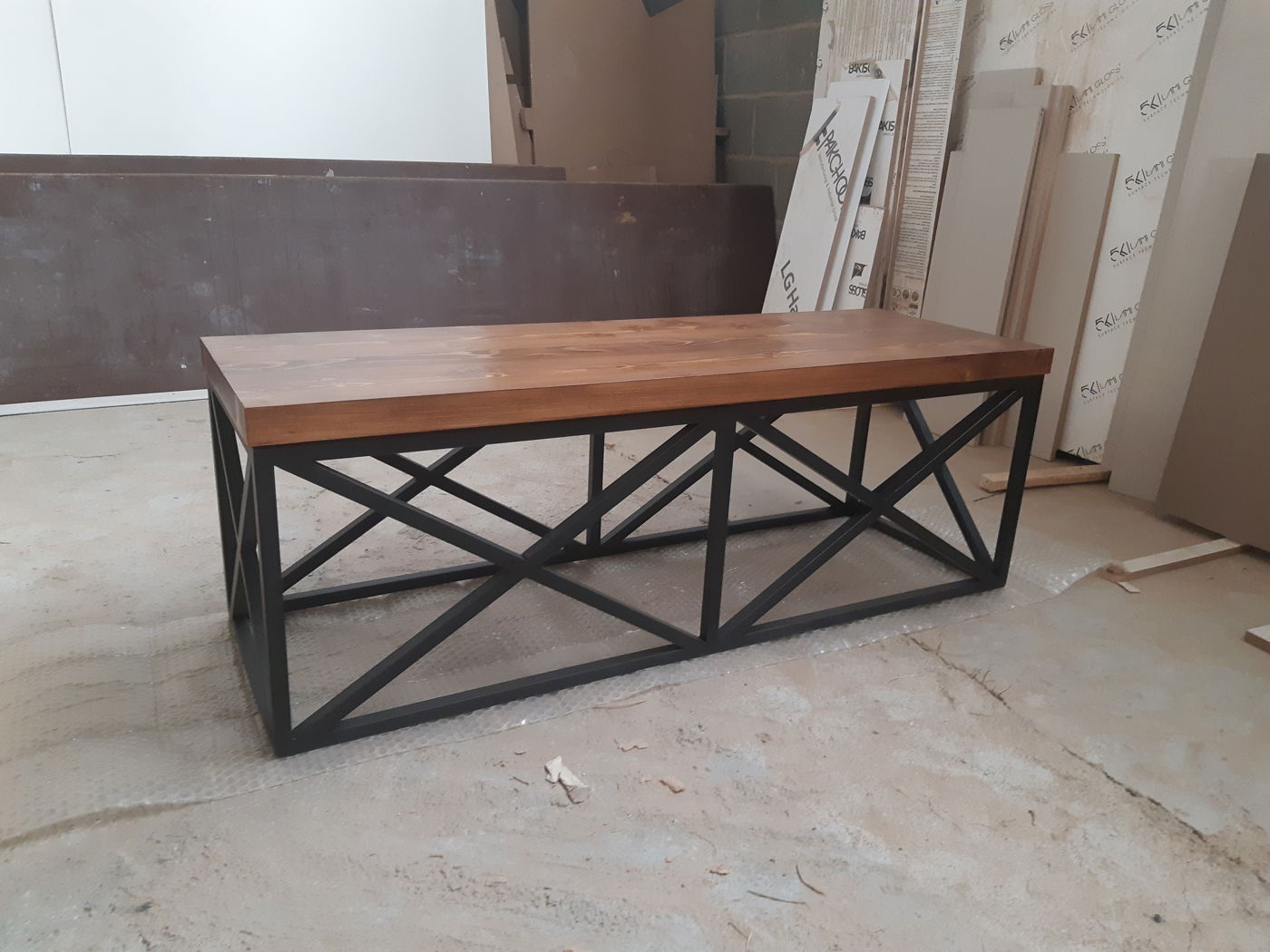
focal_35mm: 26
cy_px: 476
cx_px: 635
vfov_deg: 53.1
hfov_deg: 67.3
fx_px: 954
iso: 250
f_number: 1.7
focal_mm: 3.93
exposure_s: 1/33
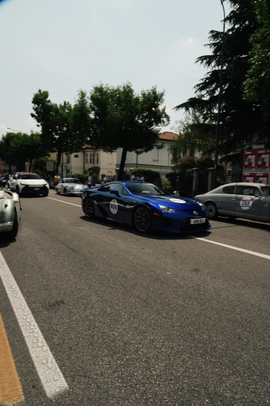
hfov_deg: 53.1
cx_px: 135
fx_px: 270
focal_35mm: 24
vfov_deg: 73.8
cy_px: 203
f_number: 18
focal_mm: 24
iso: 100
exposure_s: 1/40
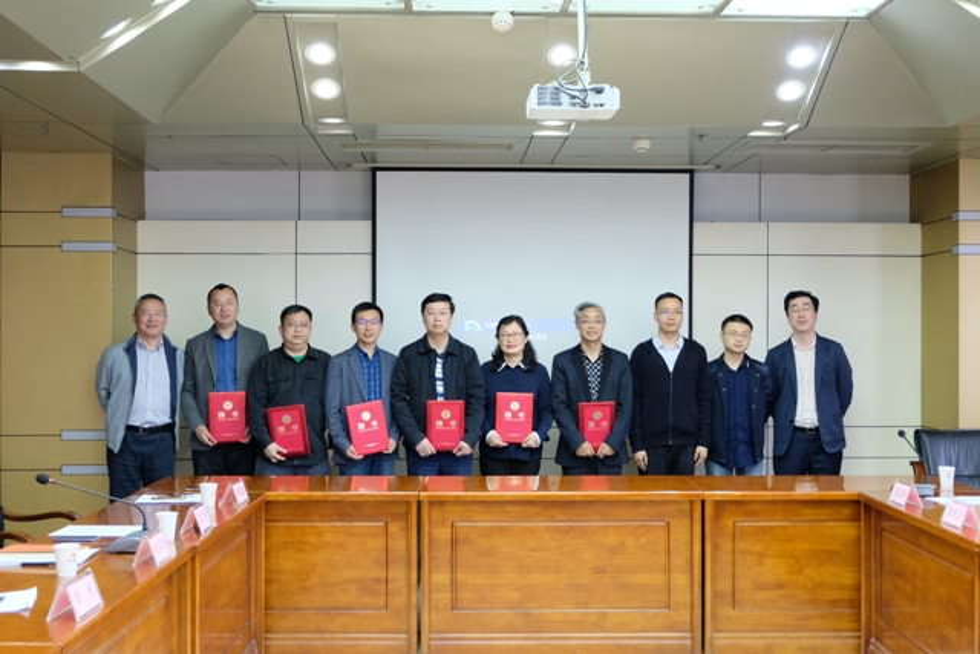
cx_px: 490
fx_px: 1089
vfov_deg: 33.4
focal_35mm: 40
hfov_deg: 48.4
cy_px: 327
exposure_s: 1/30
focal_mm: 26.9
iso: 3200
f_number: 4.5
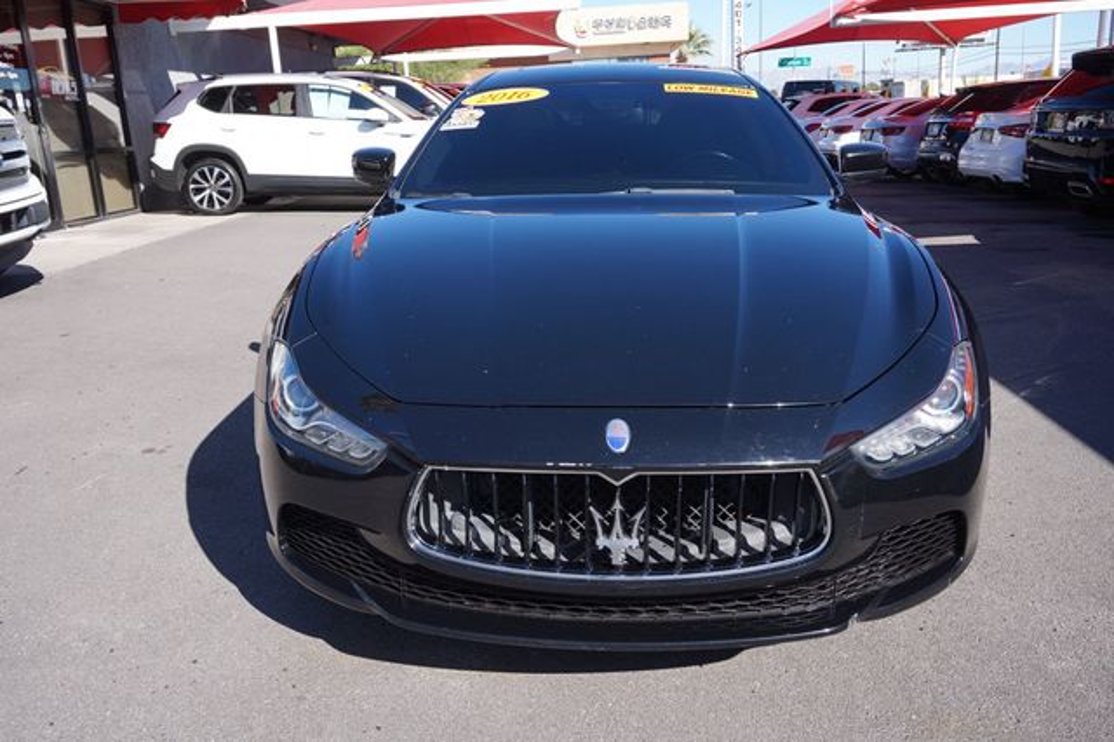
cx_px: 557
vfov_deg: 43.6
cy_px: 371
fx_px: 928
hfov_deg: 62.0
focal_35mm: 30
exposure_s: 1/200
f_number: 6.3
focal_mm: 20
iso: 100
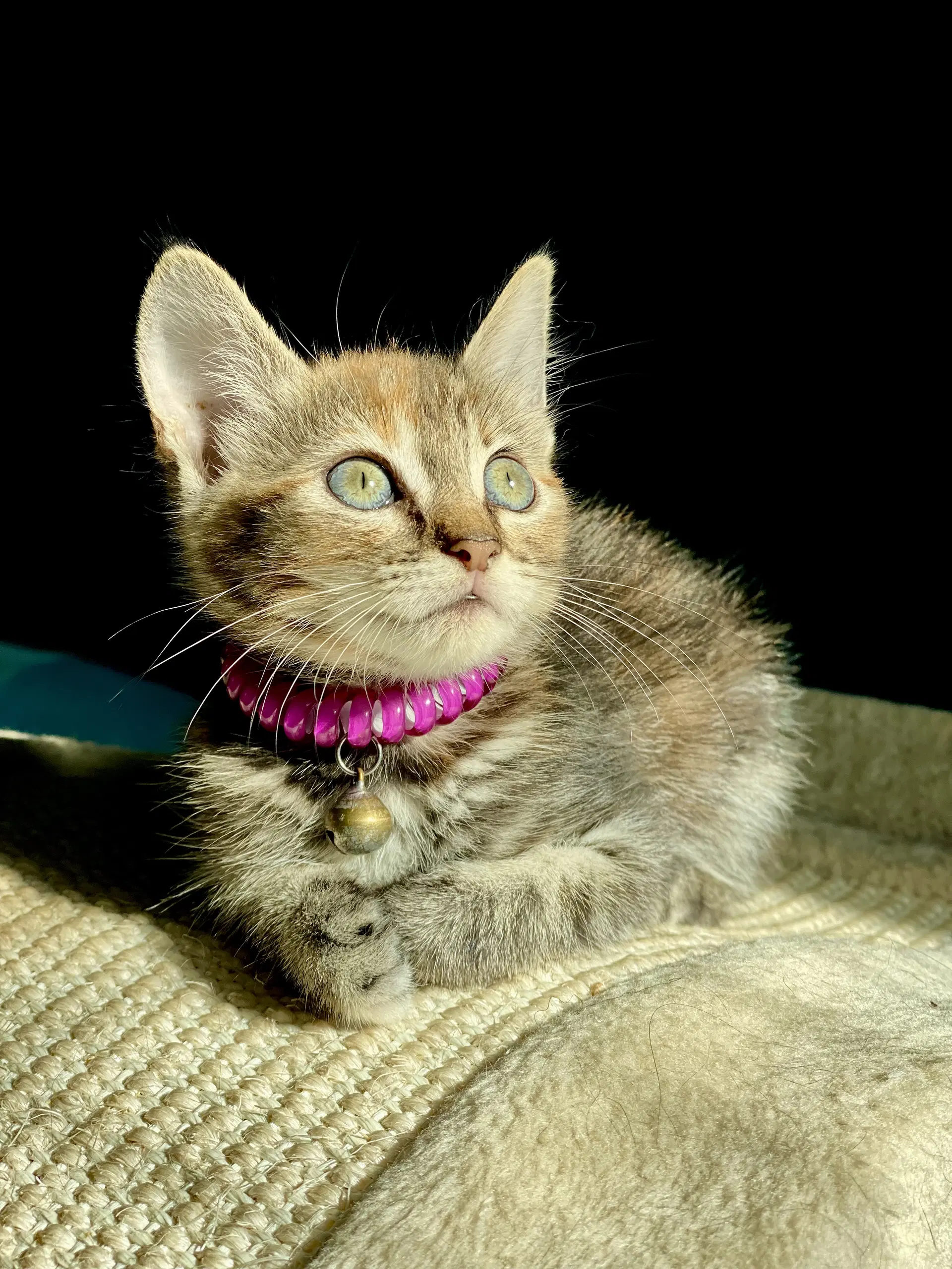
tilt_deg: -10.0
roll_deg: -3.0
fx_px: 1907
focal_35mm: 52
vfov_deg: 36.8
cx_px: 476
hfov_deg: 28.0
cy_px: 634
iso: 20
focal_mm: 6
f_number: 2
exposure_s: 1/417
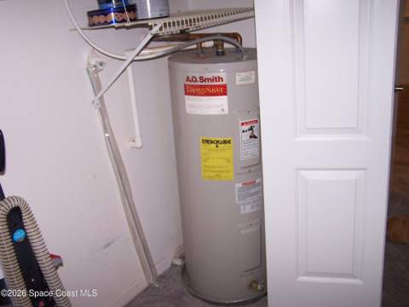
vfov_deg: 37.7
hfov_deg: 49.0
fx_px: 449
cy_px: 154
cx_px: 204
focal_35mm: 38
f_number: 2.8
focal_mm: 6.3
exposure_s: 1/60
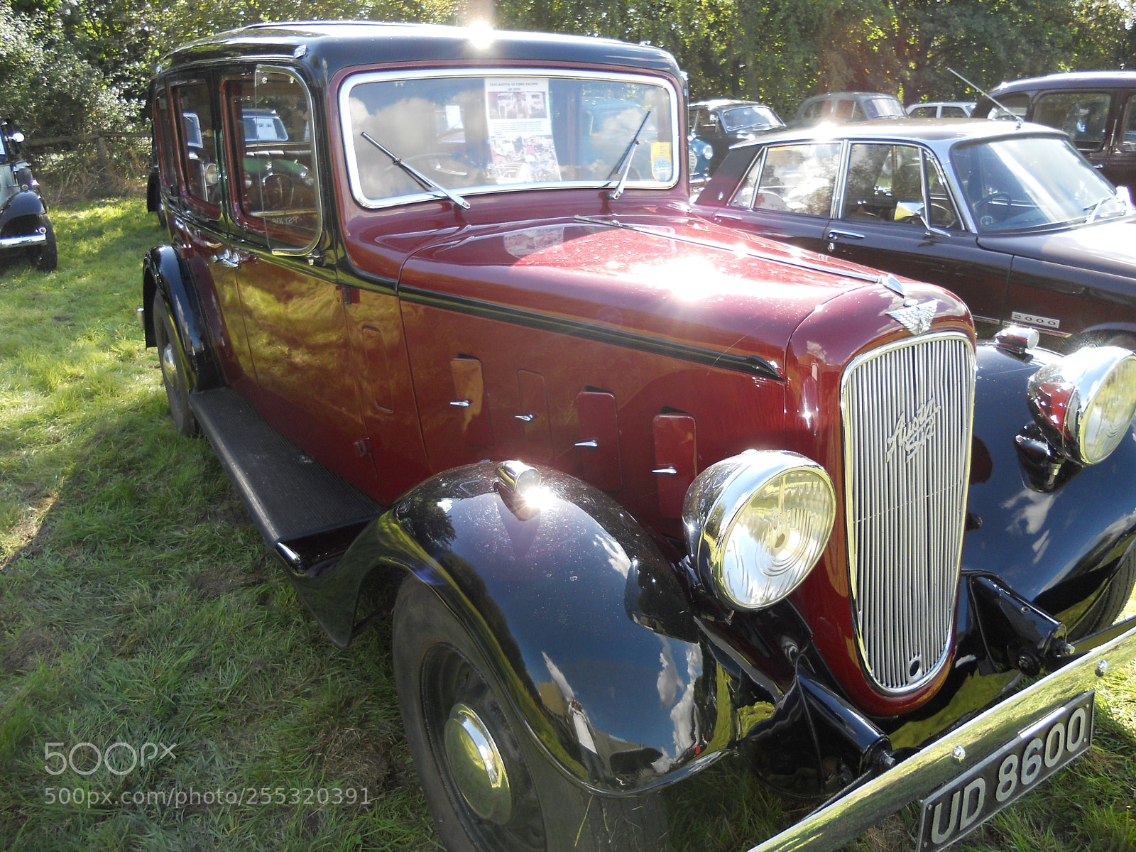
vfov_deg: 51.4
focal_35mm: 27
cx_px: 568
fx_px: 886
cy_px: 426
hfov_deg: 65.3
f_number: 3.2
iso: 80
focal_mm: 4.9
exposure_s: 1/160
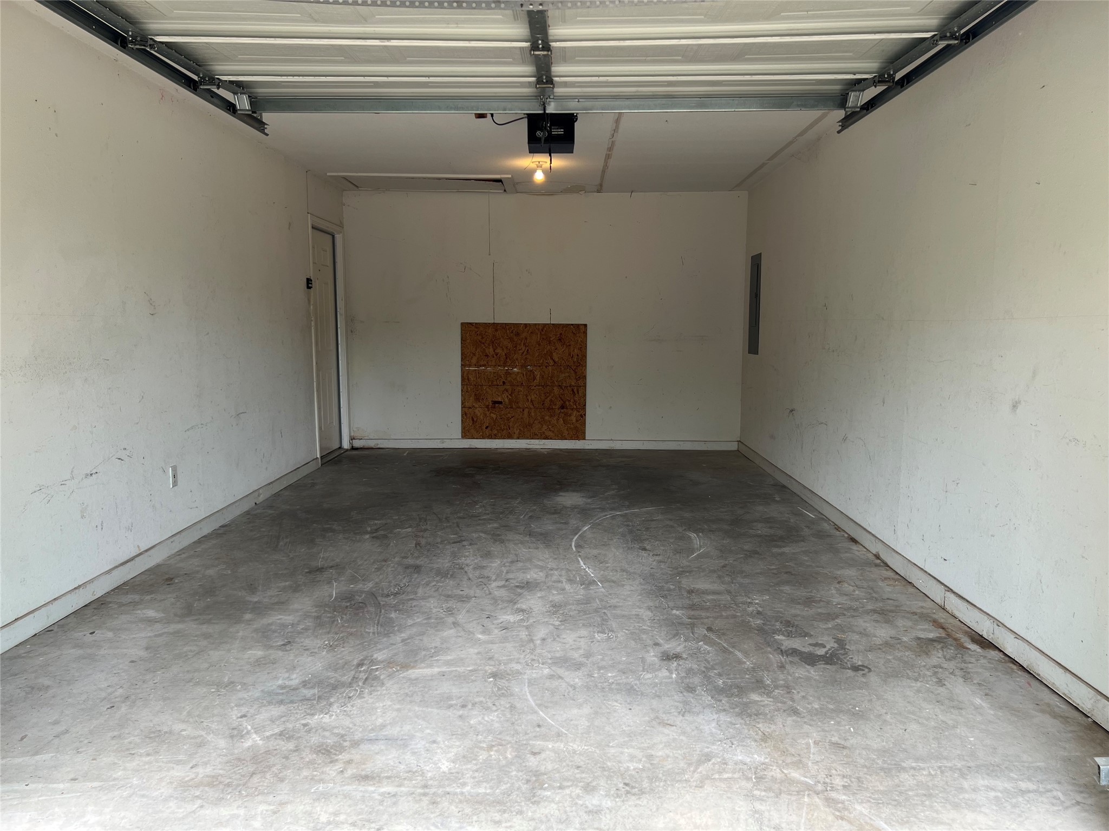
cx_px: 554
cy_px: 416
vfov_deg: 53.1
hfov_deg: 67.3
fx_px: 833
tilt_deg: -7.5
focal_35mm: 26
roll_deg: -0.8
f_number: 1.5
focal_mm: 5.7
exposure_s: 1/141
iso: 32
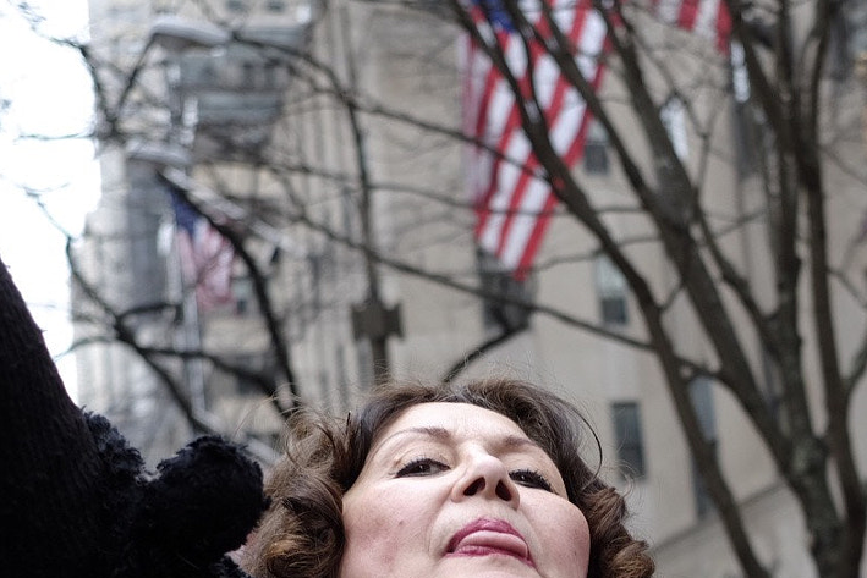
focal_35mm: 79
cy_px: 563
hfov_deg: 25.3
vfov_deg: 16.9
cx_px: 674
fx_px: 1903
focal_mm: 23
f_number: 2.8
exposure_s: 1/500
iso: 200
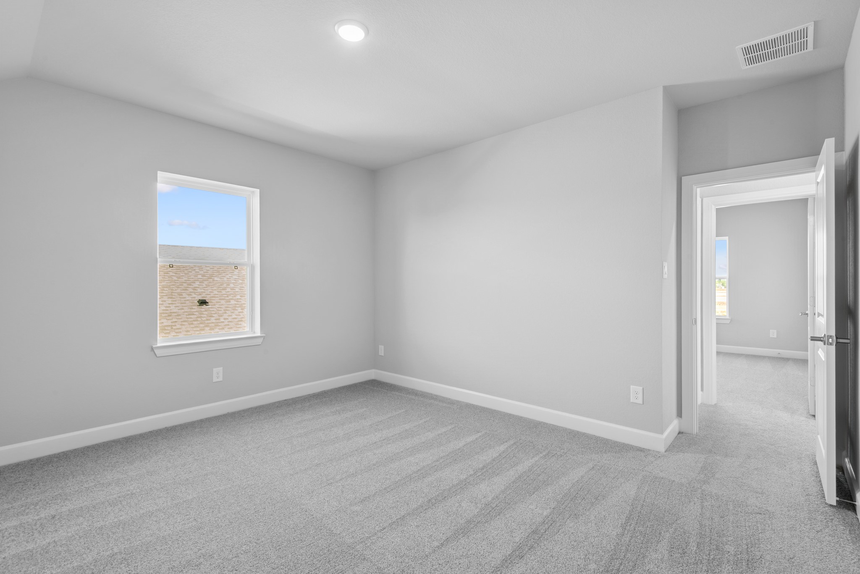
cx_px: 430
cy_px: 287
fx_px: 382
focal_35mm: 16
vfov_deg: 73.8
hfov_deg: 96.7
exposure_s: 1/2.5
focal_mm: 16
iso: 160
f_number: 9
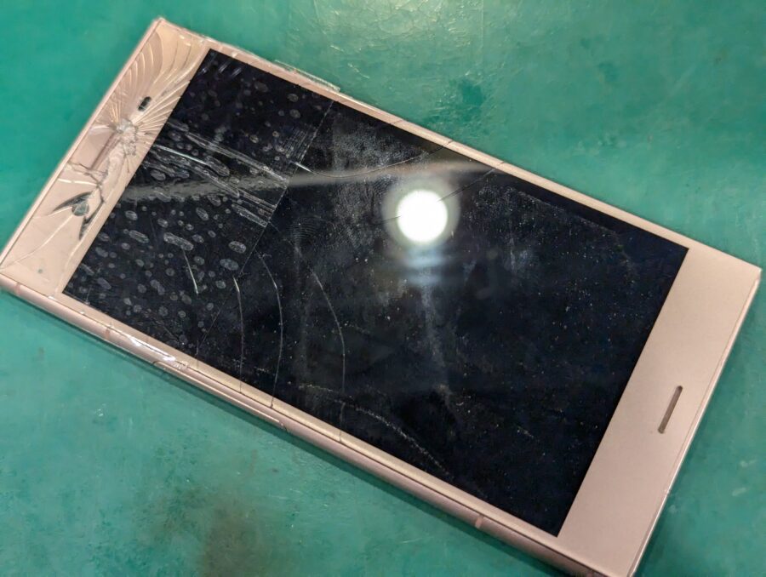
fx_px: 1064
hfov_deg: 39.6
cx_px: 383
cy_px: 288
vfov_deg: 30.3
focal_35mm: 48
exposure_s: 1/264
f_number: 1.85
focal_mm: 6.81
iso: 442
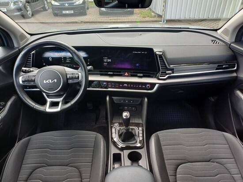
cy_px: 91
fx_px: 176
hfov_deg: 69.4
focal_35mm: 25
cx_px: 122
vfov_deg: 54.9
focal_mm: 4.65
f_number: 1.8
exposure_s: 1/50
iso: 50
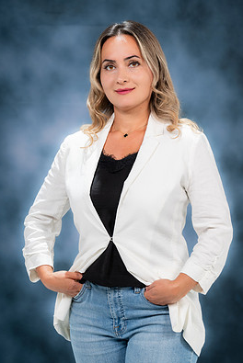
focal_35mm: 107
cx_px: 133
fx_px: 1081
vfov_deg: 19.1
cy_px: 185
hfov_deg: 12.8
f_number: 5.6
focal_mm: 94
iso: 320
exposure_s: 1/200
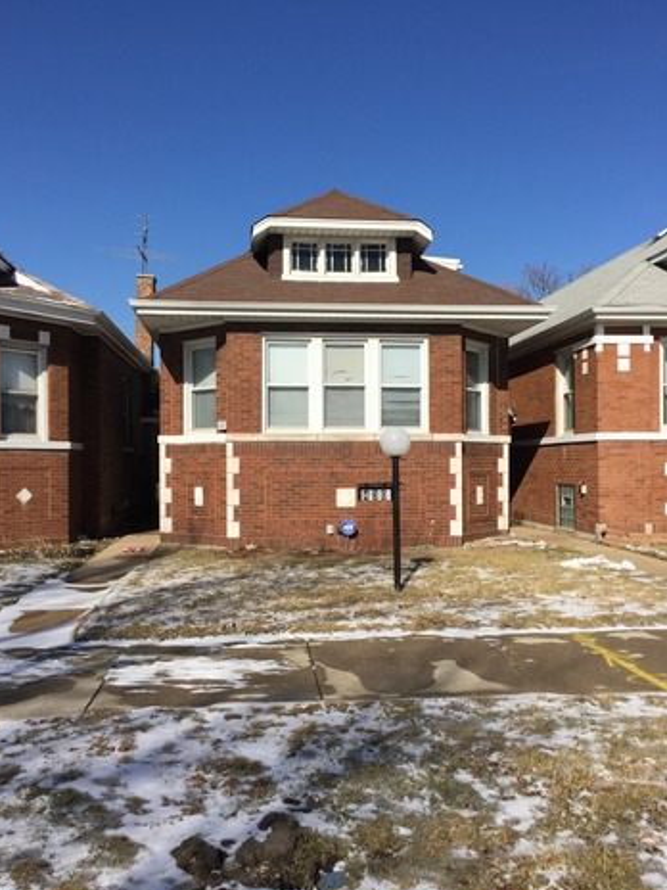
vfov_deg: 60.0
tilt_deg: +2.3
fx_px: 771
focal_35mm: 30
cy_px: 458
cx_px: 326
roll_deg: +0.0
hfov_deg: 46.8
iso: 32
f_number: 2.2
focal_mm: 4.15
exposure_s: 1/3300
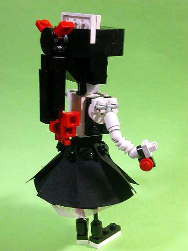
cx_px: 94
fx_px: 463
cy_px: 126
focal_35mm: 64
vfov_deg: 30.3
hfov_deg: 22.9
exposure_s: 1/7
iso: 100
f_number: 3.5
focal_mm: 9.7
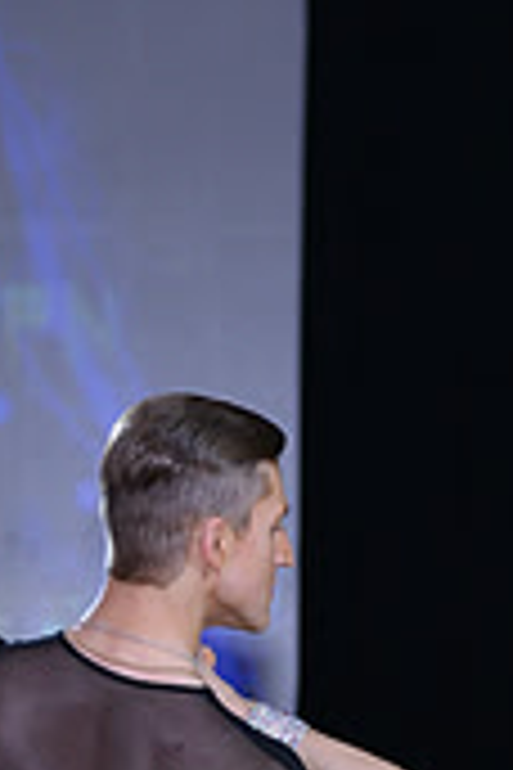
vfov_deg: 5.7
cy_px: 1009
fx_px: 7630
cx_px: 335
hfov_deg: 3.9
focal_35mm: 357
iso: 1250
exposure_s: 1/250
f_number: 4.5
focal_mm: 105
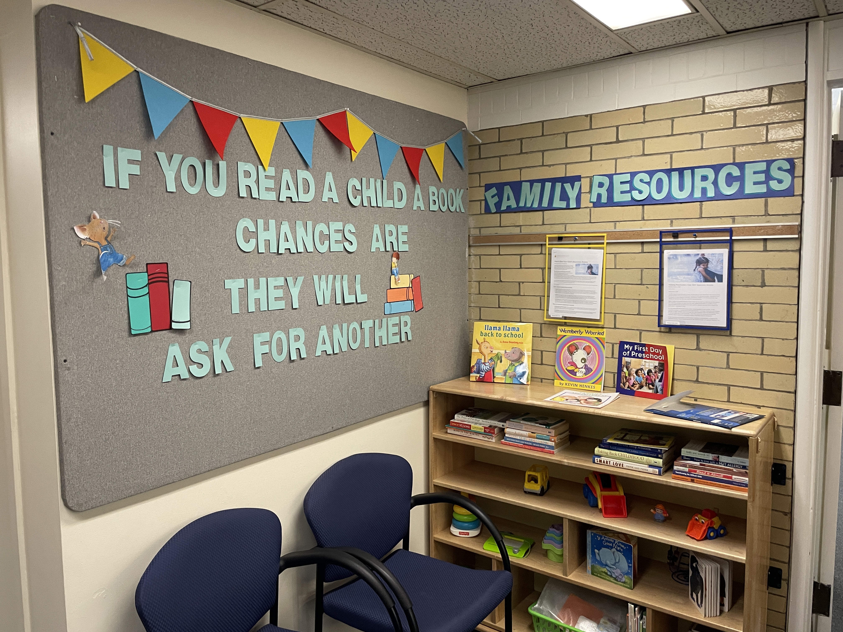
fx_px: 633
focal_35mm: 26
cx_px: 422
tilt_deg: -3.6
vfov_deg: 53.1
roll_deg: +2.0
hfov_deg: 67.3
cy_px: 316
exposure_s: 1/60
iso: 200
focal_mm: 4.2
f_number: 1.6
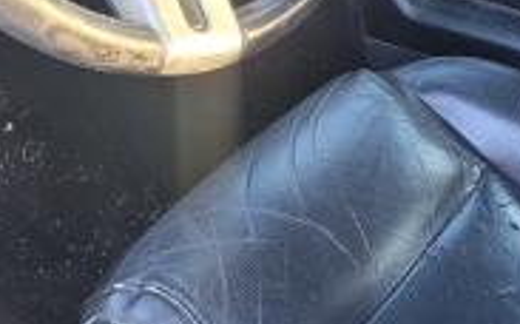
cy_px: -26
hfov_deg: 25.3
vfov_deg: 16.6
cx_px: 568
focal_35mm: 76
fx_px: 1076
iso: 200
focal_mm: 5.4
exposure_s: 1/60
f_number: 1.8
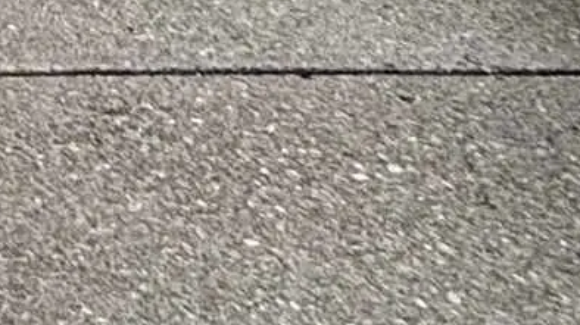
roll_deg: -0.1
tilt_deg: +11.6
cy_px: -1193
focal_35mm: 119
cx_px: -947
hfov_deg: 12.5
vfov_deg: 6.6
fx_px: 1829
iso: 64
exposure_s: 1/864
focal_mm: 2.22
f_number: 2.2
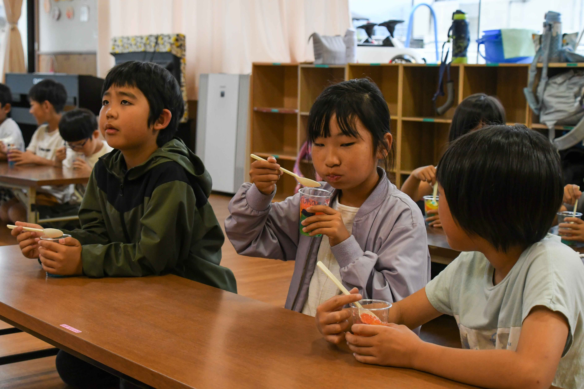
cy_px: 194
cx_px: 292
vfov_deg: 23.8
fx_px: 925
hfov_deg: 35.1
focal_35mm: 57
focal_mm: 38
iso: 2000
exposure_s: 1/250
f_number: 5.6
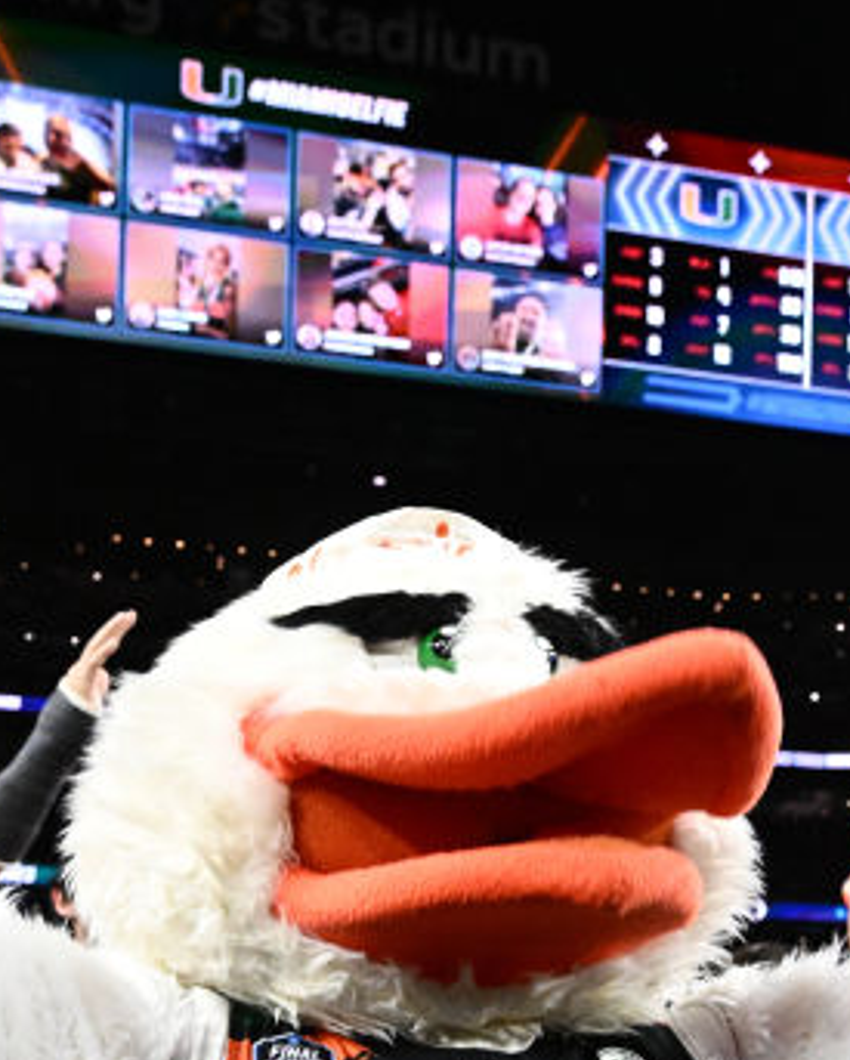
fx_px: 1363
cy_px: 1024
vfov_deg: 38.4
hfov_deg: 34.6
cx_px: 451
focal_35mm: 43
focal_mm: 15.5
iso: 6400
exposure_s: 1/800
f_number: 4.5
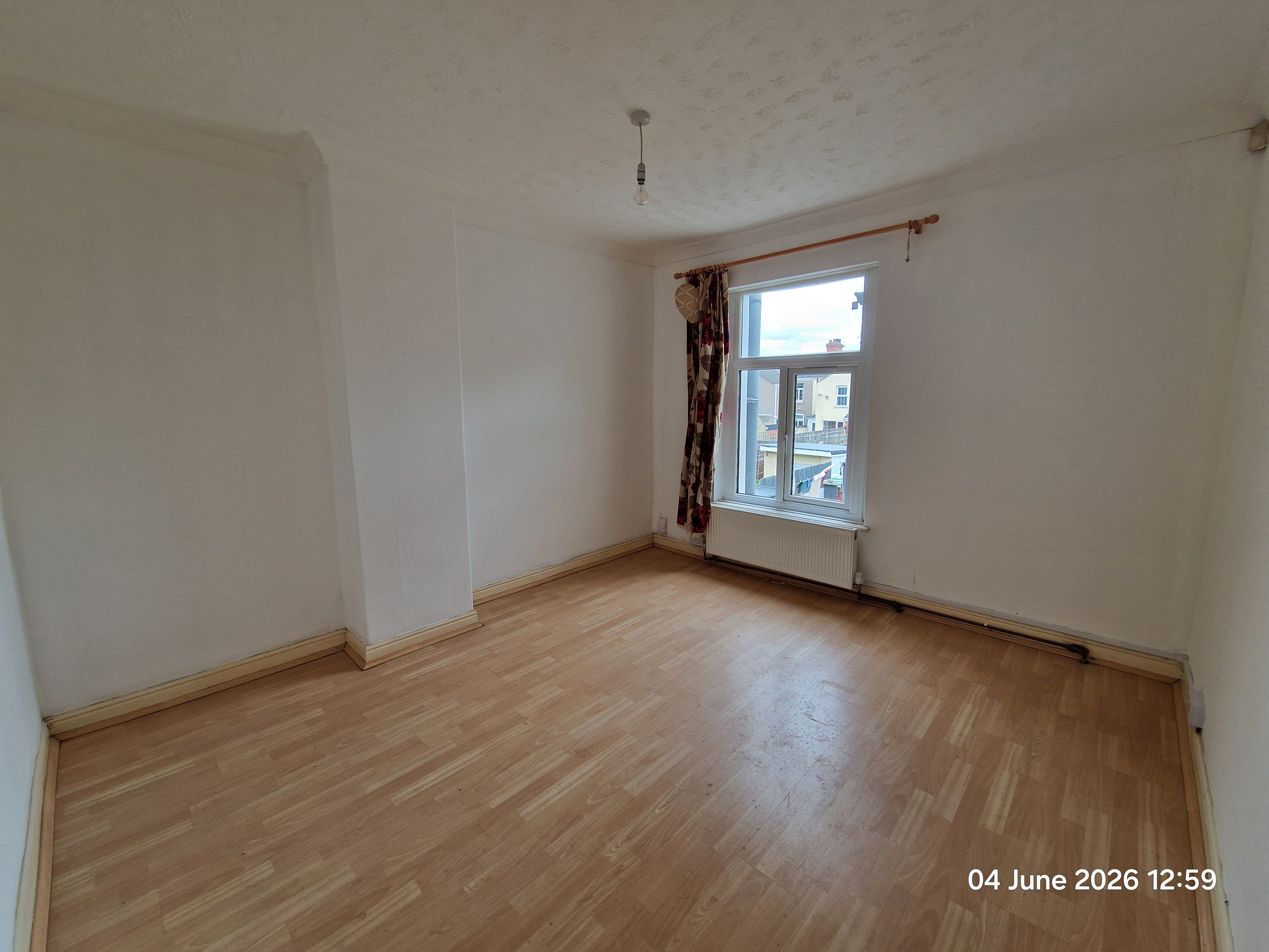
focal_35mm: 13
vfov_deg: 89.9
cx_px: 634
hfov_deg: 106.2
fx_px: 477
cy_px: 476
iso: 80
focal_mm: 2.2
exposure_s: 1/100
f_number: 2.2
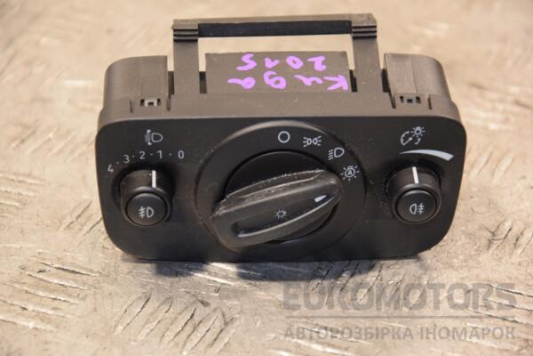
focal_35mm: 138
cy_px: 178
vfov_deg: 9.9
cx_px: 266
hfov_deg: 14.9
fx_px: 2043
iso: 800
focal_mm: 92
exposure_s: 1/80
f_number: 5.6
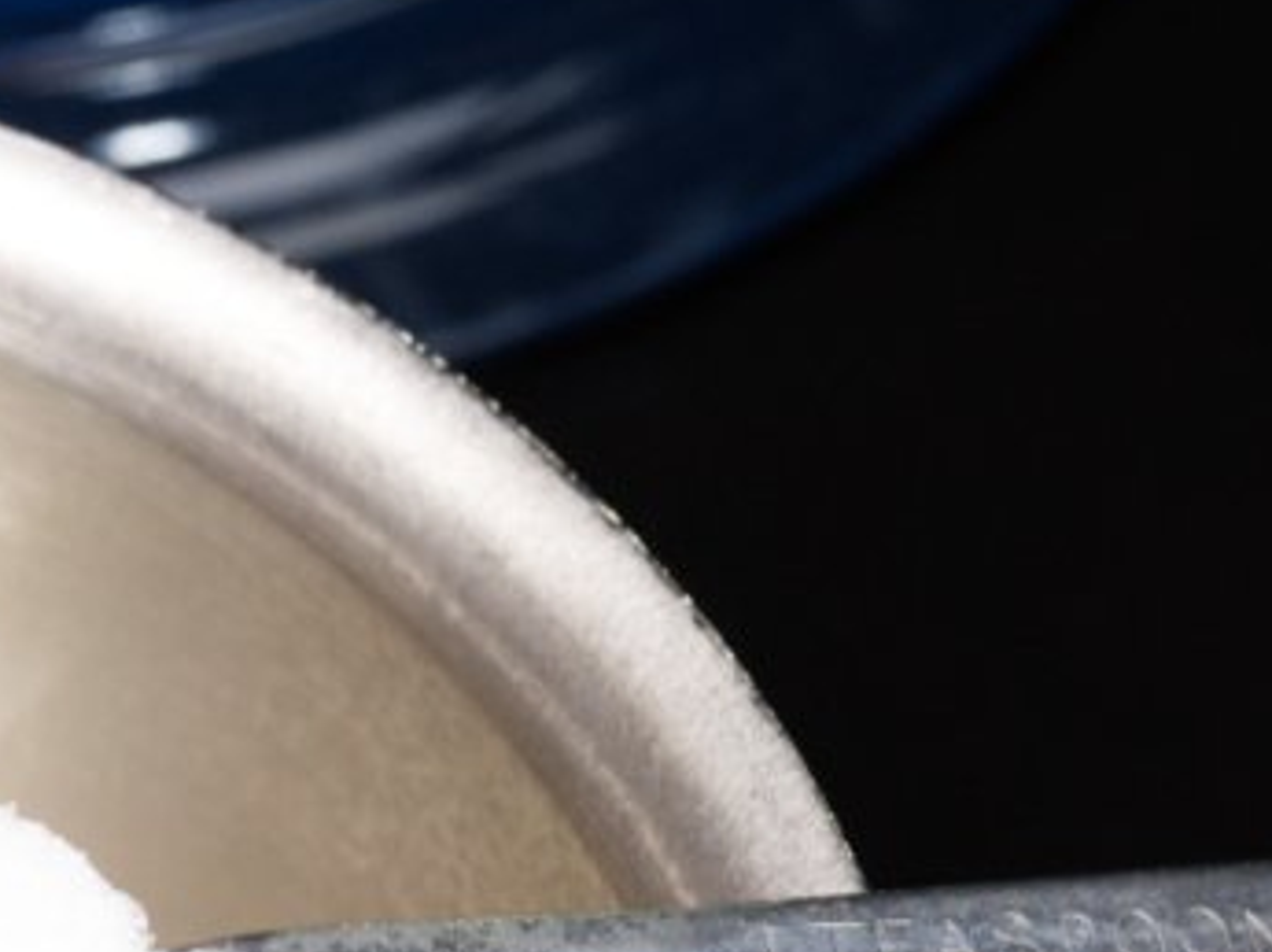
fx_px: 5653
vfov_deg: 9.5
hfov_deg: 12.3
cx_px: -549
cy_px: 1183
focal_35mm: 154
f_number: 8
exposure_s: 1/640
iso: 1000
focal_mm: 46
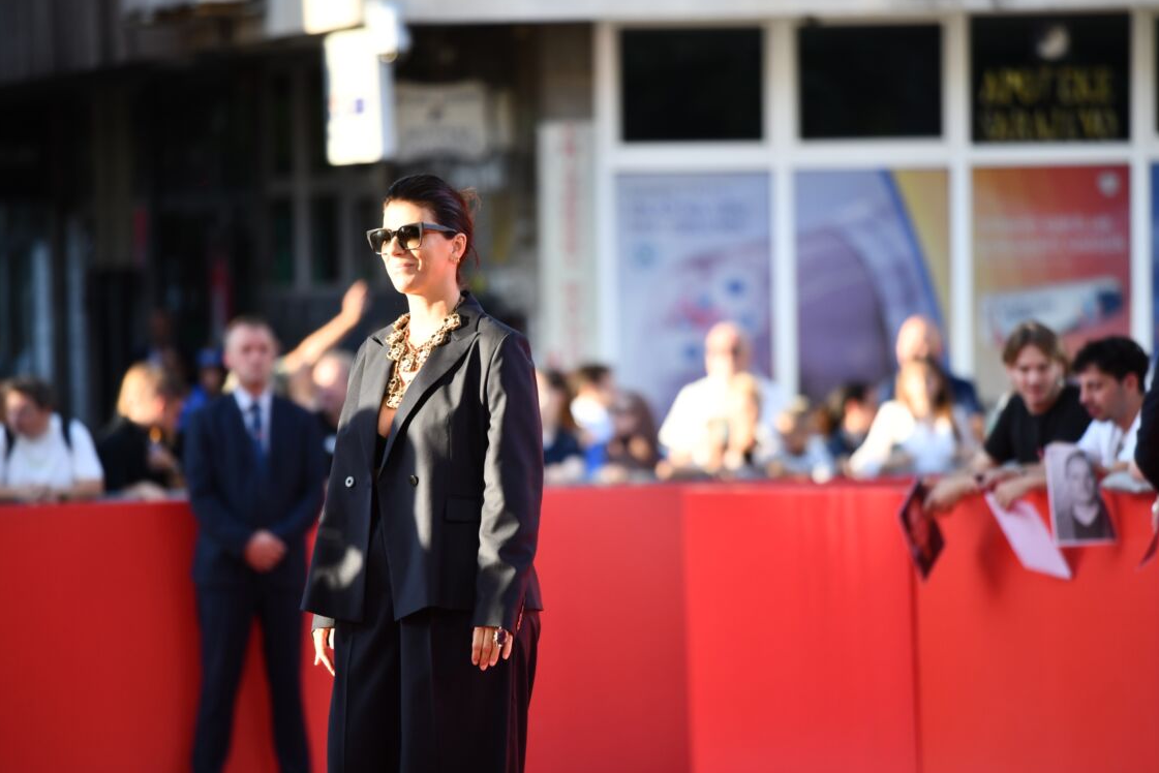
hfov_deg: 9.6
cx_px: 584
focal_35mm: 214
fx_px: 6891
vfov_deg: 6.4
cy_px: 384
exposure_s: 1/1000
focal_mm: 200
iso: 500
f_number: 2.8
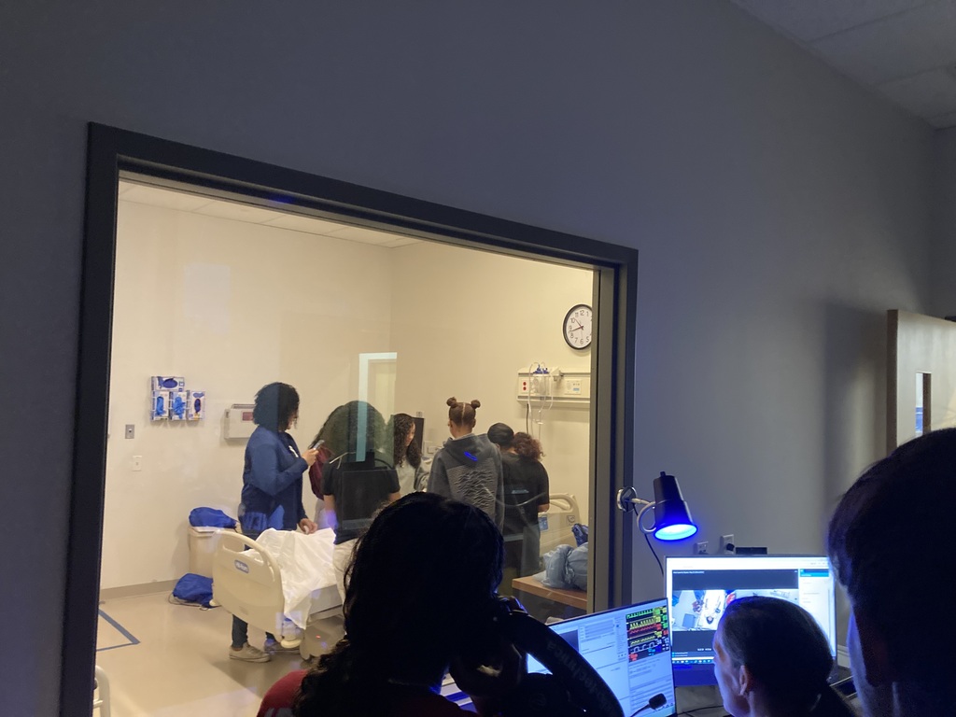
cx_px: 478
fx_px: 773
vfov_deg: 49.7
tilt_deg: +0.8
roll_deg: -2.3
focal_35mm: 28
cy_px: 358
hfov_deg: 63.4
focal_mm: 3.99
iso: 500
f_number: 1.8
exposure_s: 1/30
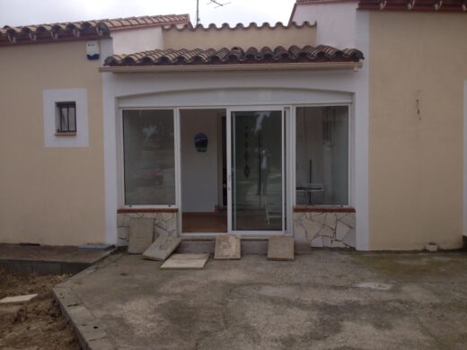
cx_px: 234
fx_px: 472
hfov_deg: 52.6
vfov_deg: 40.7
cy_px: 175
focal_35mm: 35
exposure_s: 1/1005
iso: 50
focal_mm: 4.28
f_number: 2.4
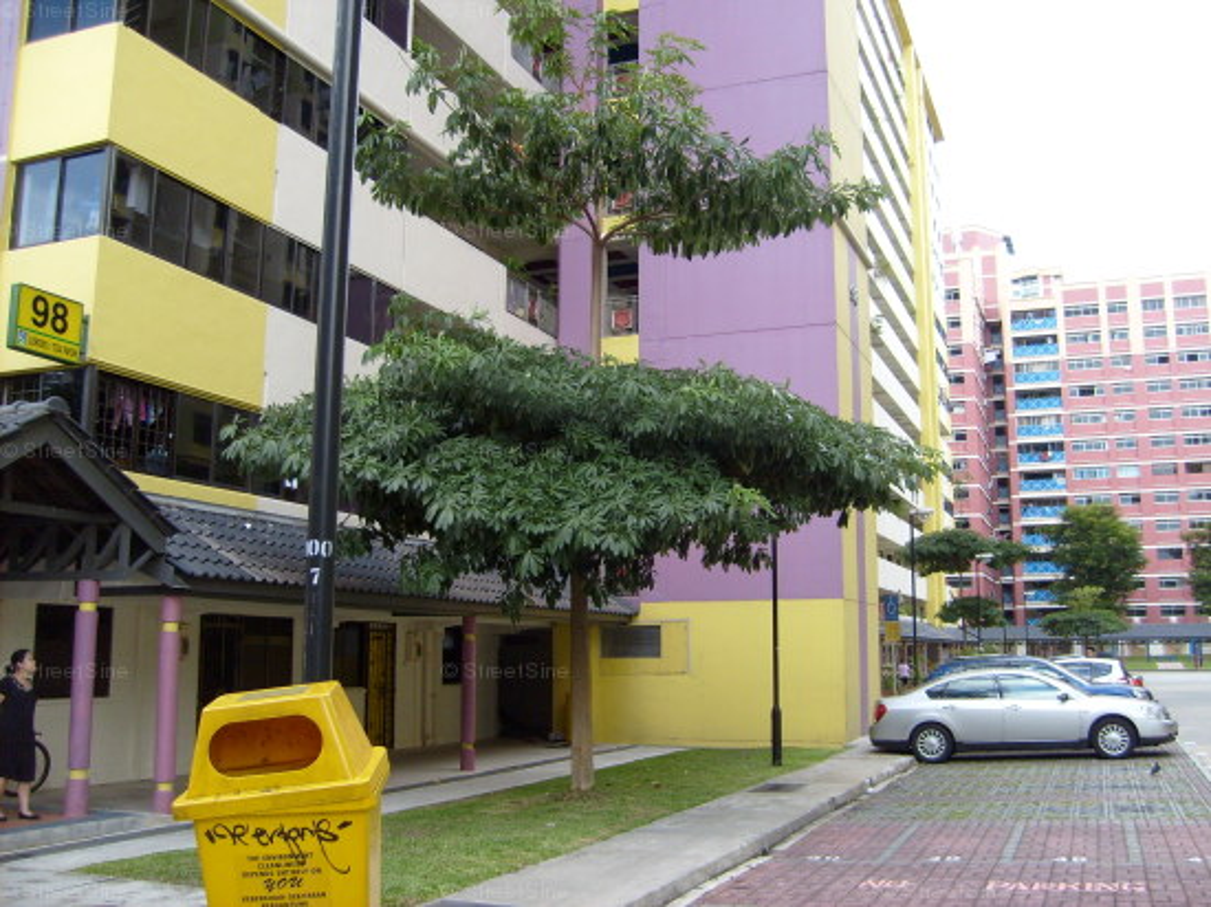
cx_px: 606
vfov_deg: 40.7
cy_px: 454
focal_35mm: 35
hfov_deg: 52.6
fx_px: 1224
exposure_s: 1/250
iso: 80
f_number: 2.8
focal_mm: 5.8
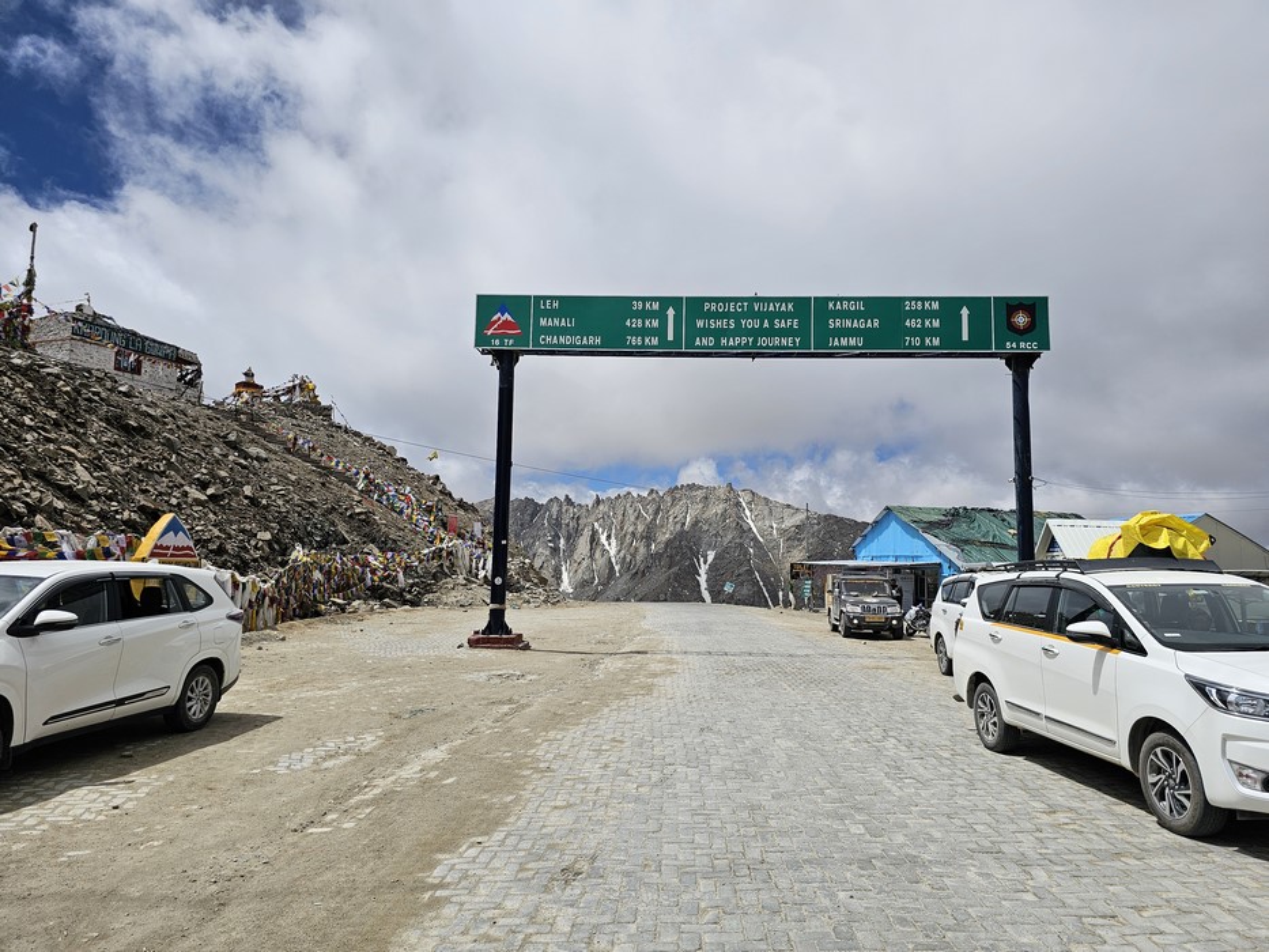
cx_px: 634
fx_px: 843
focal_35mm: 23
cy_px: 476
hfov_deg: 73.9
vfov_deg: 58.9
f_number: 1.7
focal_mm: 6.3
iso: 10
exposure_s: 1/2614
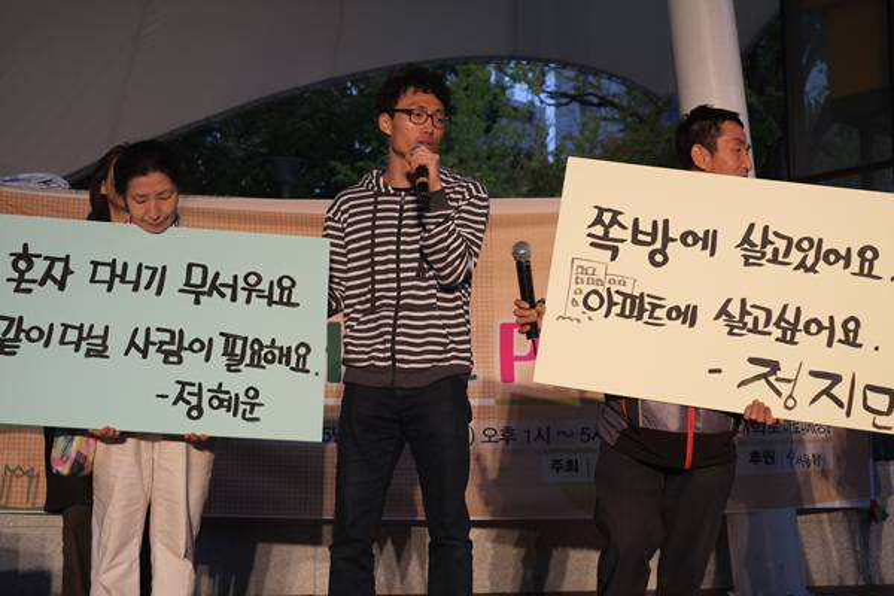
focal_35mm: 53
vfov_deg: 25.5
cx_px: 447
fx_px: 1316
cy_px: 298
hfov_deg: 37.5
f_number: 4
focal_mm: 35
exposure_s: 1/125
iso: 800
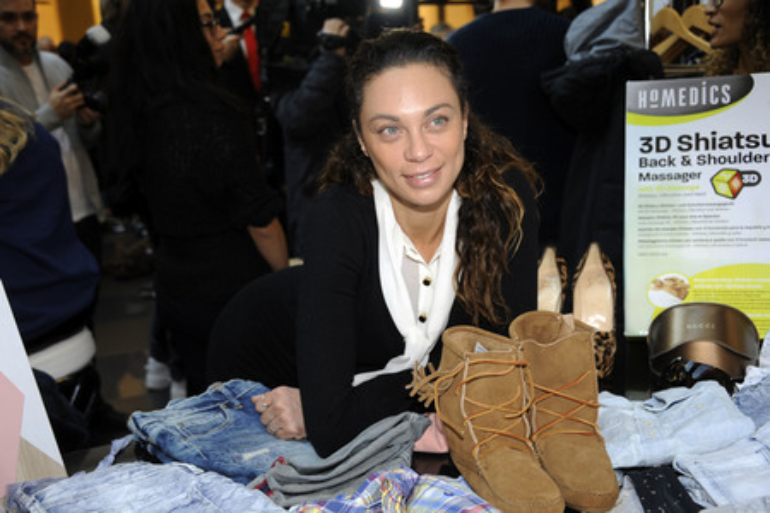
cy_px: 256
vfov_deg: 28.1
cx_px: 385
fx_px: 1027
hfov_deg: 41.1
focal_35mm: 48
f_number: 5.6
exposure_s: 1/60
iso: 500
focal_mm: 48
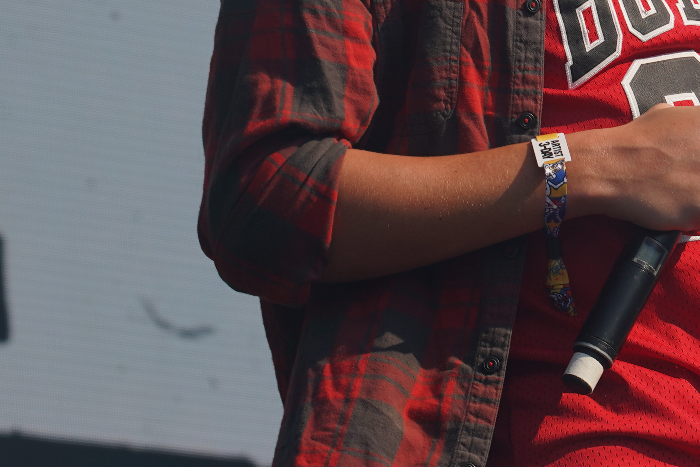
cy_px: -189
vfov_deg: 4.4
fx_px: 6046
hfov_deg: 6.6
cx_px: 799
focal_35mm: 311
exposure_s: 1/500
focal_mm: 105
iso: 100
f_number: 8
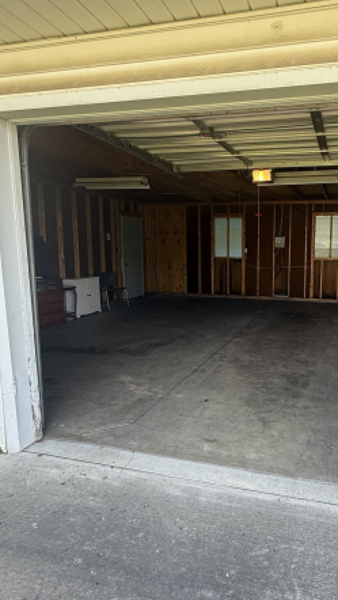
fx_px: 366
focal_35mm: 23
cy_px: 297
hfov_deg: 47.4
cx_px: 261
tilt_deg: -5.9
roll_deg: -1.3
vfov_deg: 78.7
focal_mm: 2.22
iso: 80
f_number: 2.2
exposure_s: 1/120
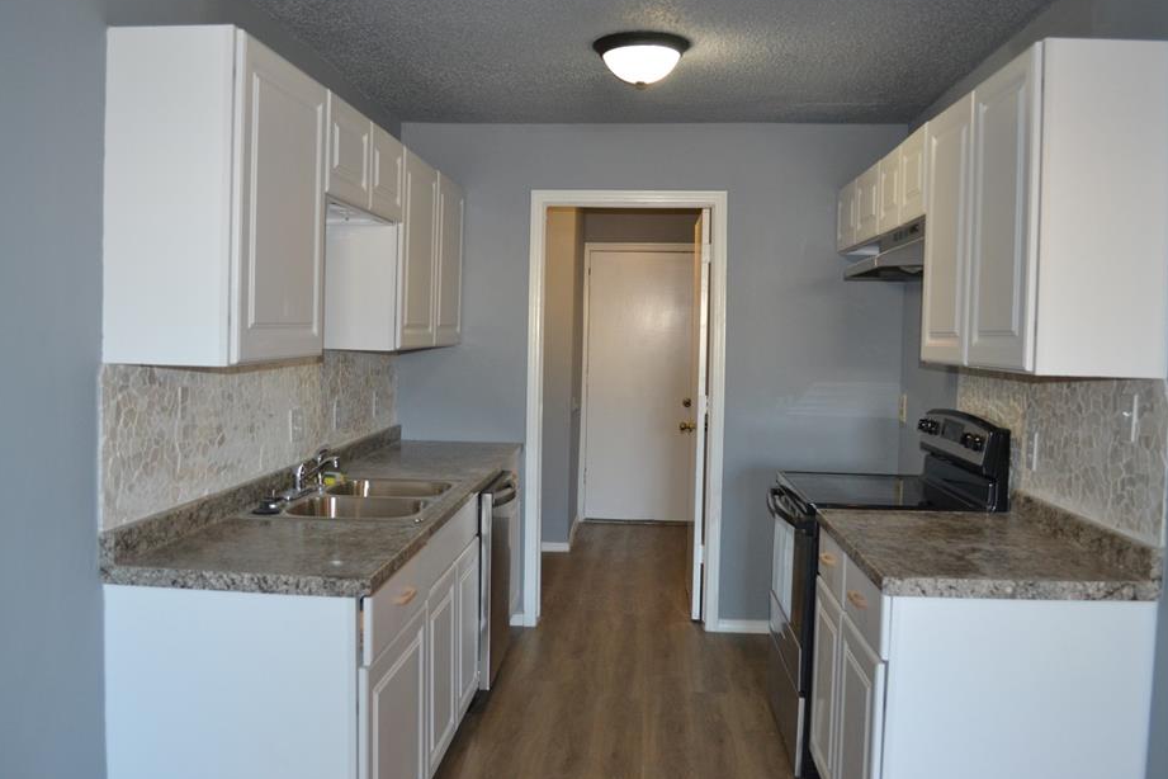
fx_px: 973
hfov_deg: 61.9
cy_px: 353
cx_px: 562
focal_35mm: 30
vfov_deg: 43.6
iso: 900
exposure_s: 1/60
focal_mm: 18
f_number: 3.5
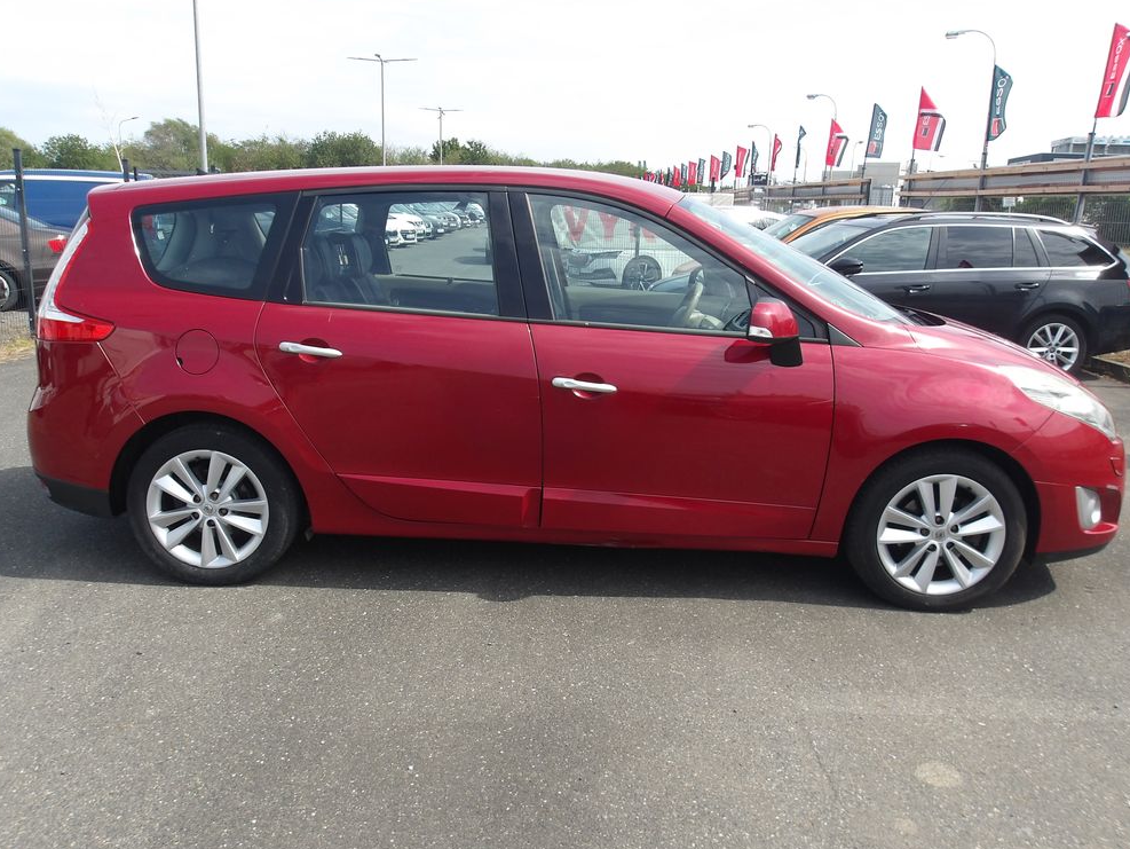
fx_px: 914
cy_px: 424
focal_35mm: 28
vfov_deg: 49.8
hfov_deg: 63.4
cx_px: 555
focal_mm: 4.9
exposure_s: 1/82
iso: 100
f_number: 10.4
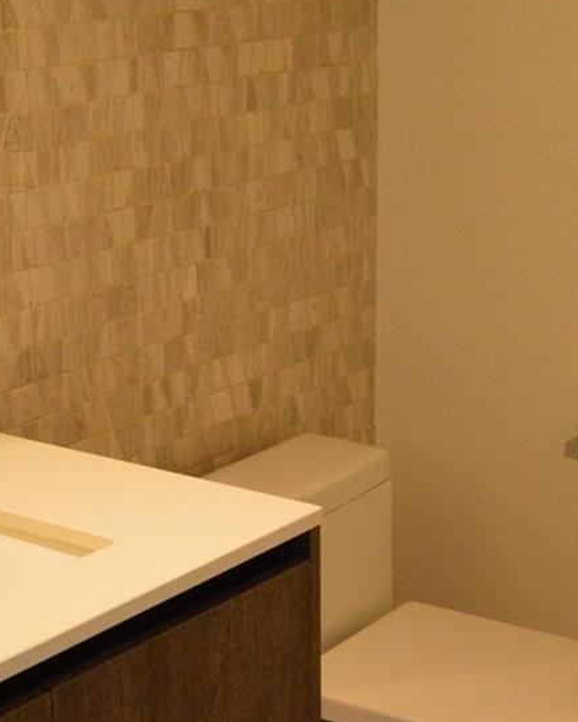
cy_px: 455
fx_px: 1774
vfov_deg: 22.9
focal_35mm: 83
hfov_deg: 18.4
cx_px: 177
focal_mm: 20
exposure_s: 1/400
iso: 3200
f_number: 3.5
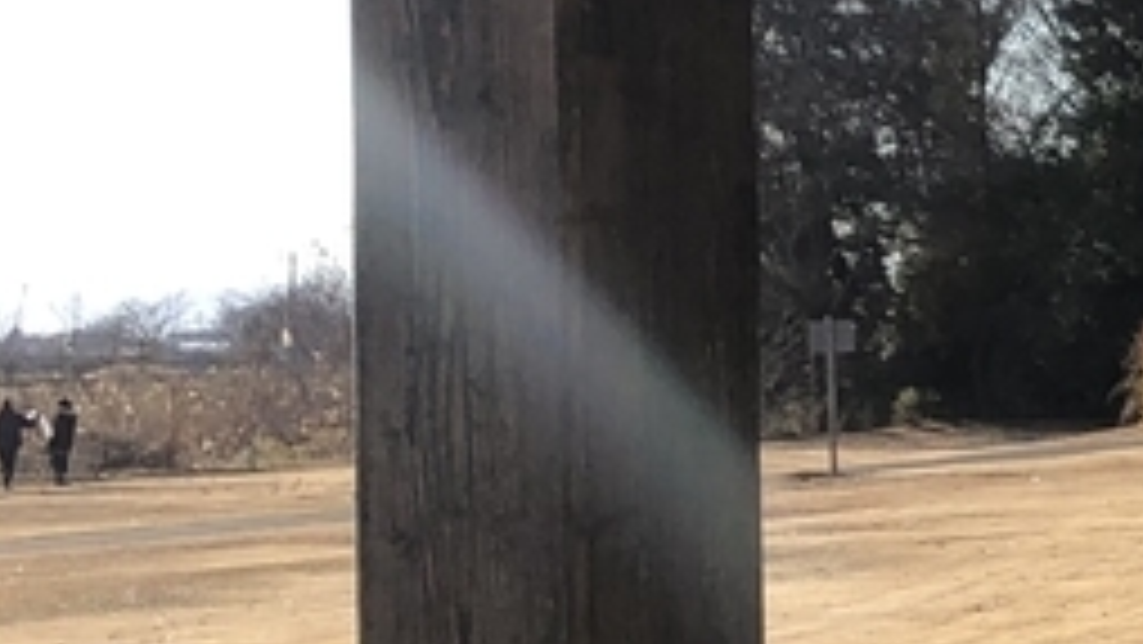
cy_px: 140
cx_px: 2534
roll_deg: +0.5
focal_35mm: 144
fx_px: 4365
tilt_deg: +5.3
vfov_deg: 8.4
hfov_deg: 12.5
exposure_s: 1/827
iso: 20
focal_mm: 3.99
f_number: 1.8
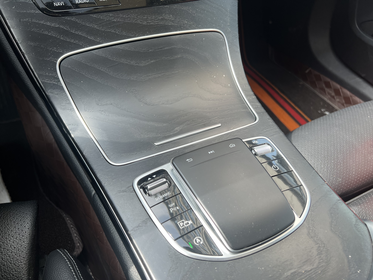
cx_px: 186
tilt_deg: -45.5
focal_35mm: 26
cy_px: 140
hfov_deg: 67.3
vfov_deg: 53.1
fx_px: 280
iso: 40
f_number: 1.5
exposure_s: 1/290
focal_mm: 5.7
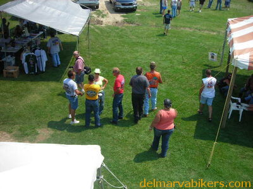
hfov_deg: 49.0
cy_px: 94
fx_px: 278
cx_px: 126
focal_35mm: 38
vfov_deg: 37.7
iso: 50
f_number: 3.2
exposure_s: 1/494
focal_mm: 6.3
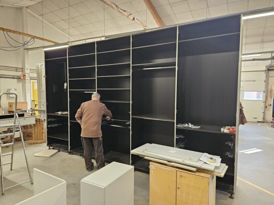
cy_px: 102
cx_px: 137
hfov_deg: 73.9
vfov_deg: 58.9
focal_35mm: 23
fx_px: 182
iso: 640
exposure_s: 1/142
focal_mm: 5.4
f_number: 1.8
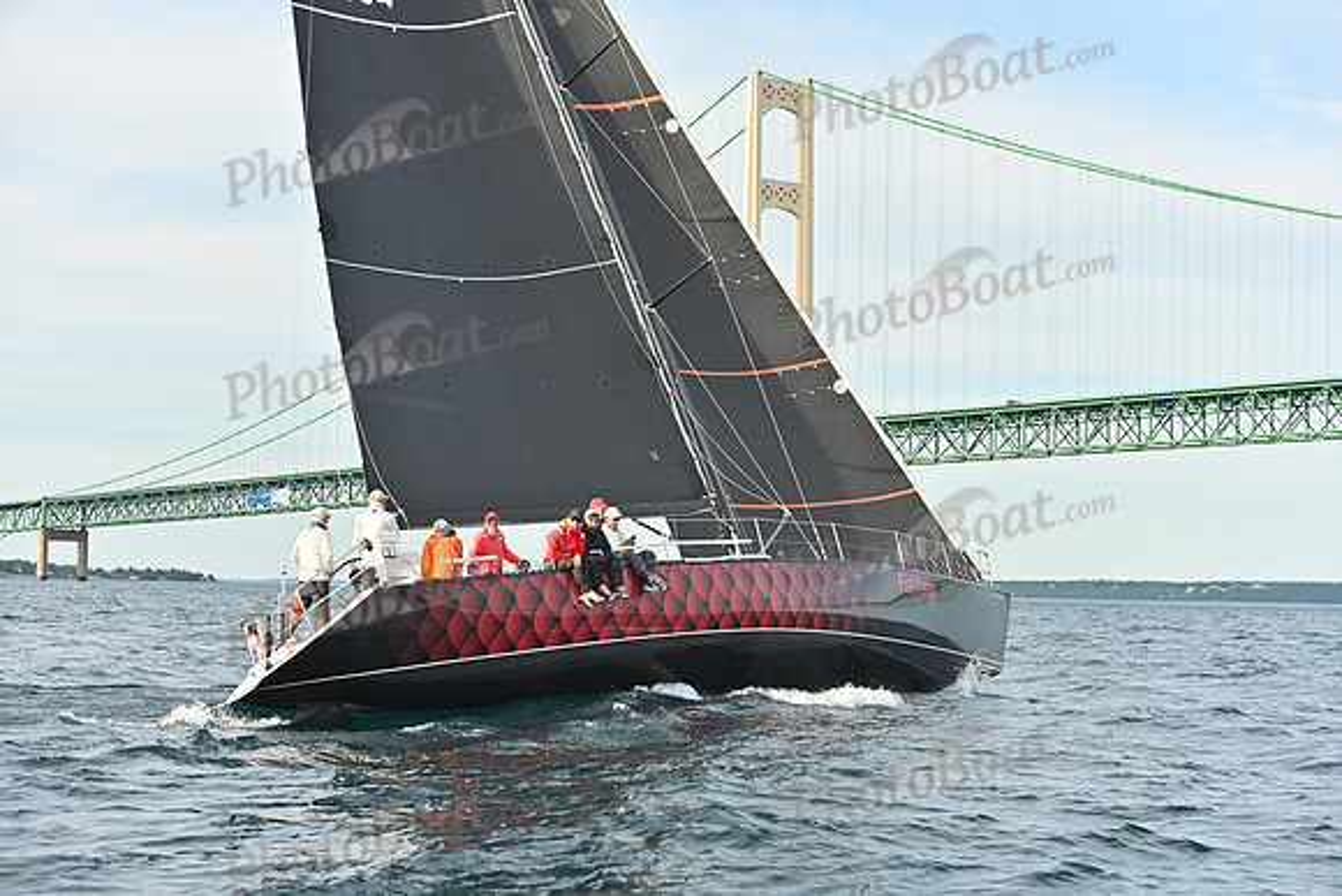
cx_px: 671
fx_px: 2610
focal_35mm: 70
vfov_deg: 19.5
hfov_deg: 28.8
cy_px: 448
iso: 320
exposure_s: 1/1000
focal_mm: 70
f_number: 5
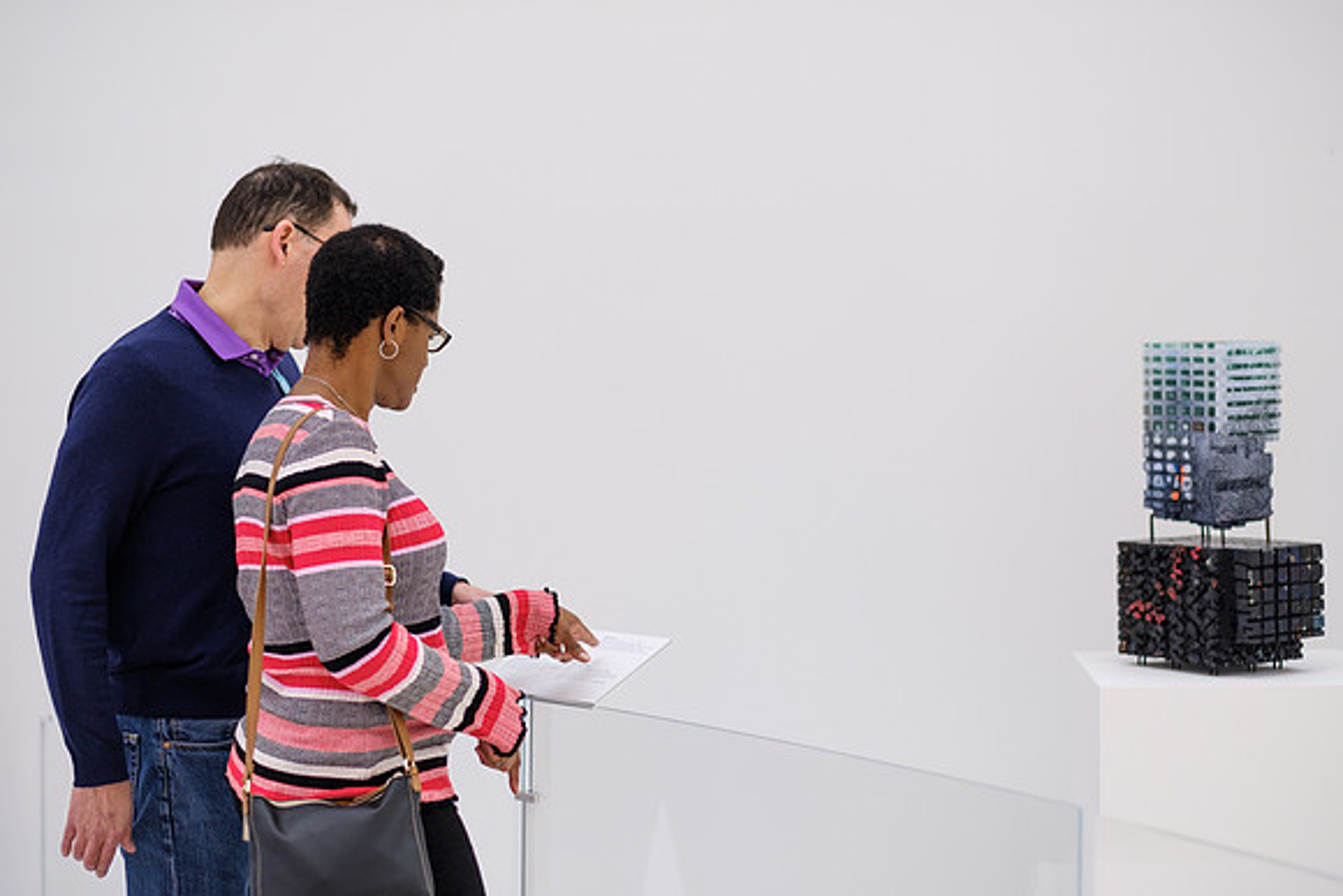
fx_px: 3134
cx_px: 672
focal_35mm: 84
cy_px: 448
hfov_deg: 24.2
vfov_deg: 16.3
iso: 200
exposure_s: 1/100
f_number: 1.6
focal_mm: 56
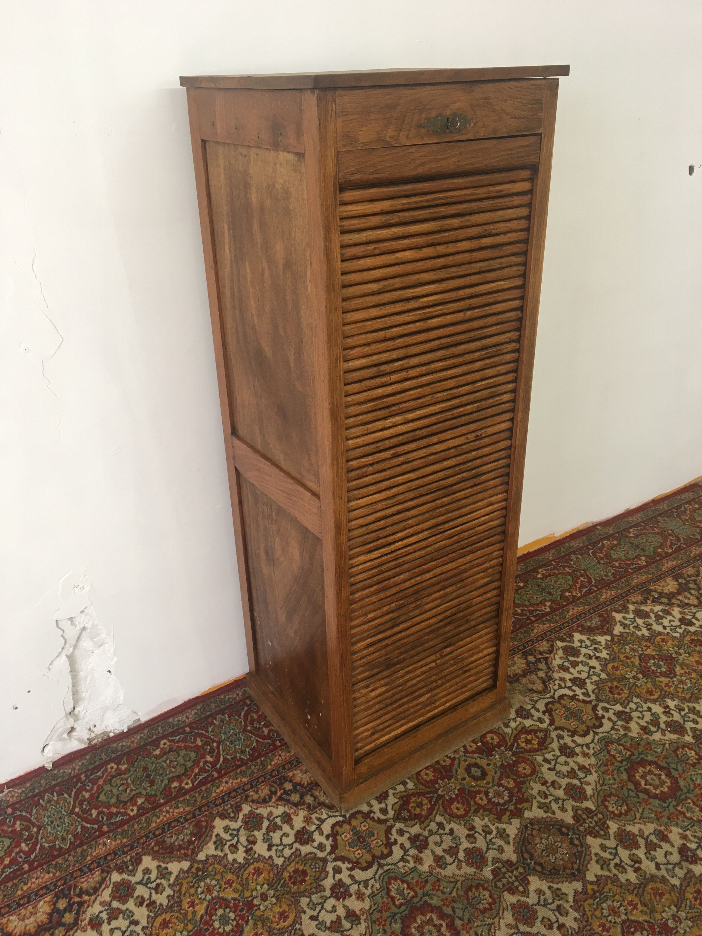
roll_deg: +2.7
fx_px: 784
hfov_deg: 48.2
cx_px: 351
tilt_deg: -27.7
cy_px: 468
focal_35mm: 29
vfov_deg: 61.7
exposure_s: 1/33
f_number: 2.2
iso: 100
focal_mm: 4.15
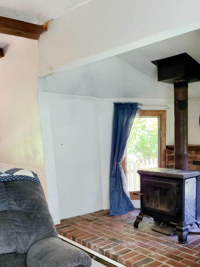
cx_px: 148
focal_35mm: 36
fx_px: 277
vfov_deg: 49.5
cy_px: 197
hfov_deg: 38.7
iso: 320
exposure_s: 1/120
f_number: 1.8
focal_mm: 5
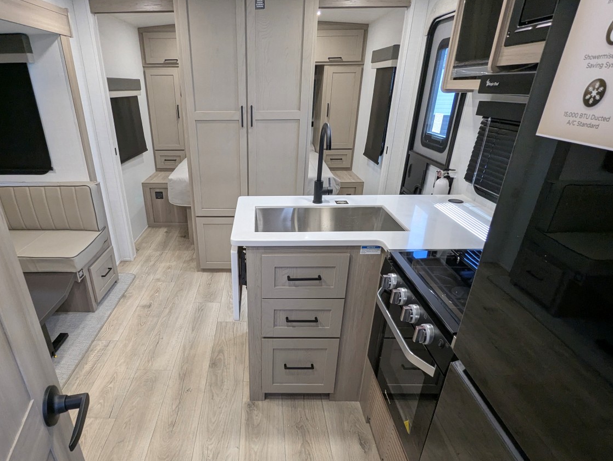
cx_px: 251
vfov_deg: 65.7
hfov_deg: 80.9
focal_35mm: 20
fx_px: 355
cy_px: 268
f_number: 2.2
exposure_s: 1/93.6
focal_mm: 2.35
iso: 182
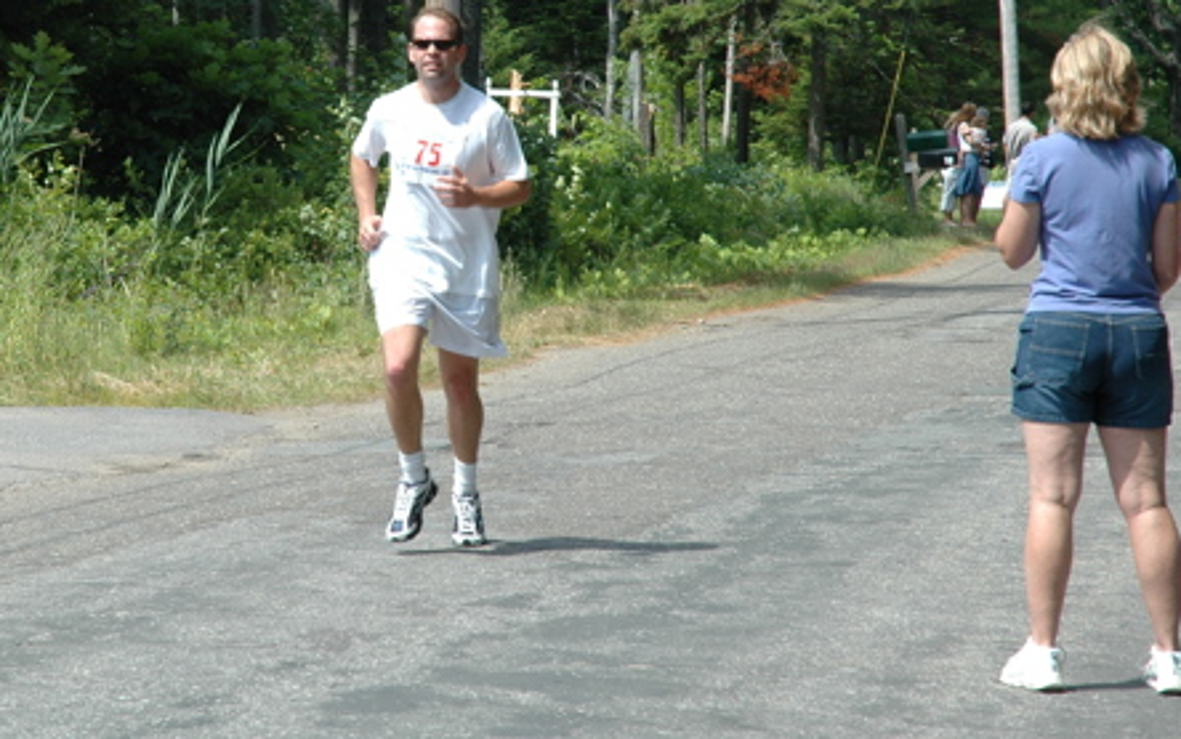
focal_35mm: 154
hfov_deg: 13.6
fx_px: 4959
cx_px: 364
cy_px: 177
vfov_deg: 8.5
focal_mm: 70
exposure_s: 1/250
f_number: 8
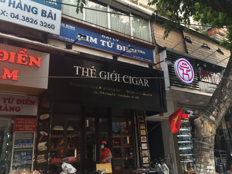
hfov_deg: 61.7
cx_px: 116
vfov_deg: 48.2
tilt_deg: +17.5
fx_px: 194
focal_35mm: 29
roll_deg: +1.7
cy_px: 87
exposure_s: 1/100
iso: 32
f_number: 2.2
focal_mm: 4.15
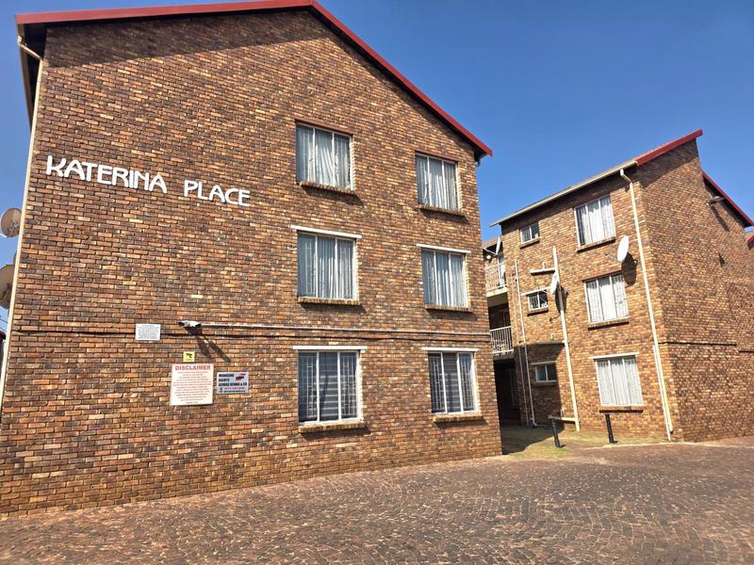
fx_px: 501
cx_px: 377
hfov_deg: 73.9
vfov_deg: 58.9
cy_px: 282
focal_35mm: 23
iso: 80
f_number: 1.7
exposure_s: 1/10000
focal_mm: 6.3
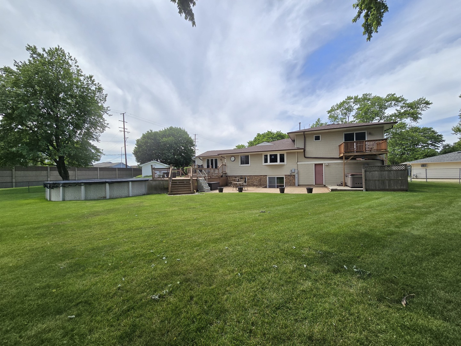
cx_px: 230
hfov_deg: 106.2
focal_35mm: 13
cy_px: 173
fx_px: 173
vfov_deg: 89.9
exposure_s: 1/1789
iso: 50
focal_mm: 2.2
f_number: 2.2
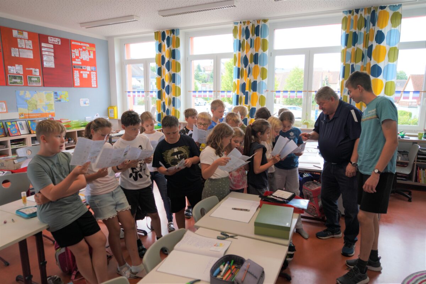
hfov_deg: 73.7
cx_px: 213
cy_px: 142
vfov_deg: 53.1
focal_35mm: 24
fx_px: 284
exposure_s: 1/160
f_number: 4
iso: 500
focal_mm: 24
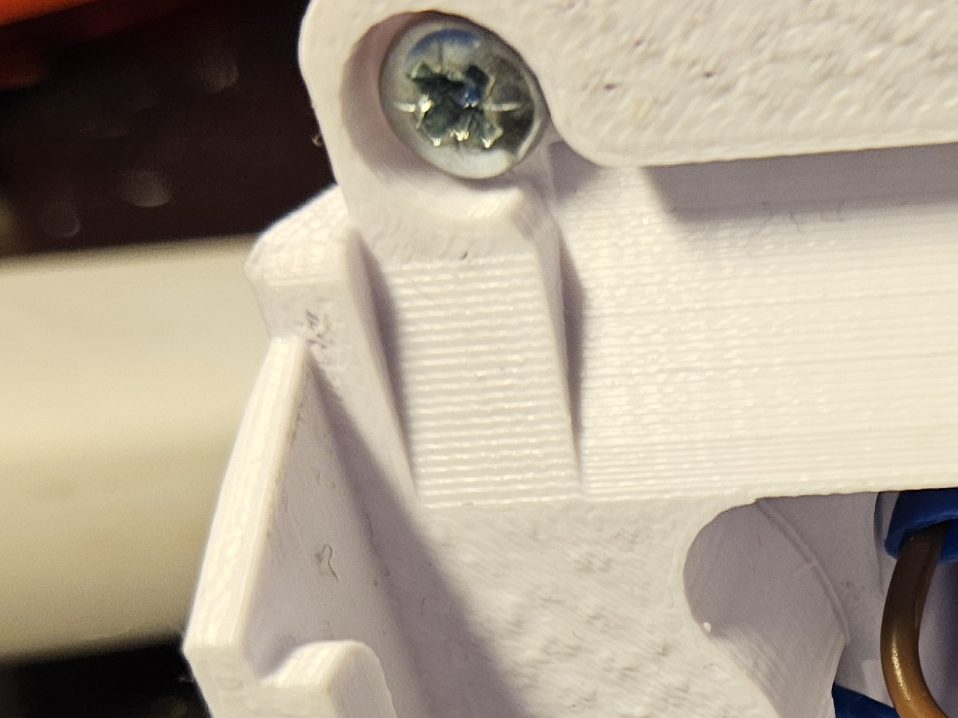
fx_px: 1854
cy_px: 656
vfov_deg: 21.4
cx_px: 1040
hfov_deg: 26.8
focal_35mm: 67
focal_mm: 5.4
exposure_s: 1/100
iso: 100
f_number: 1.8
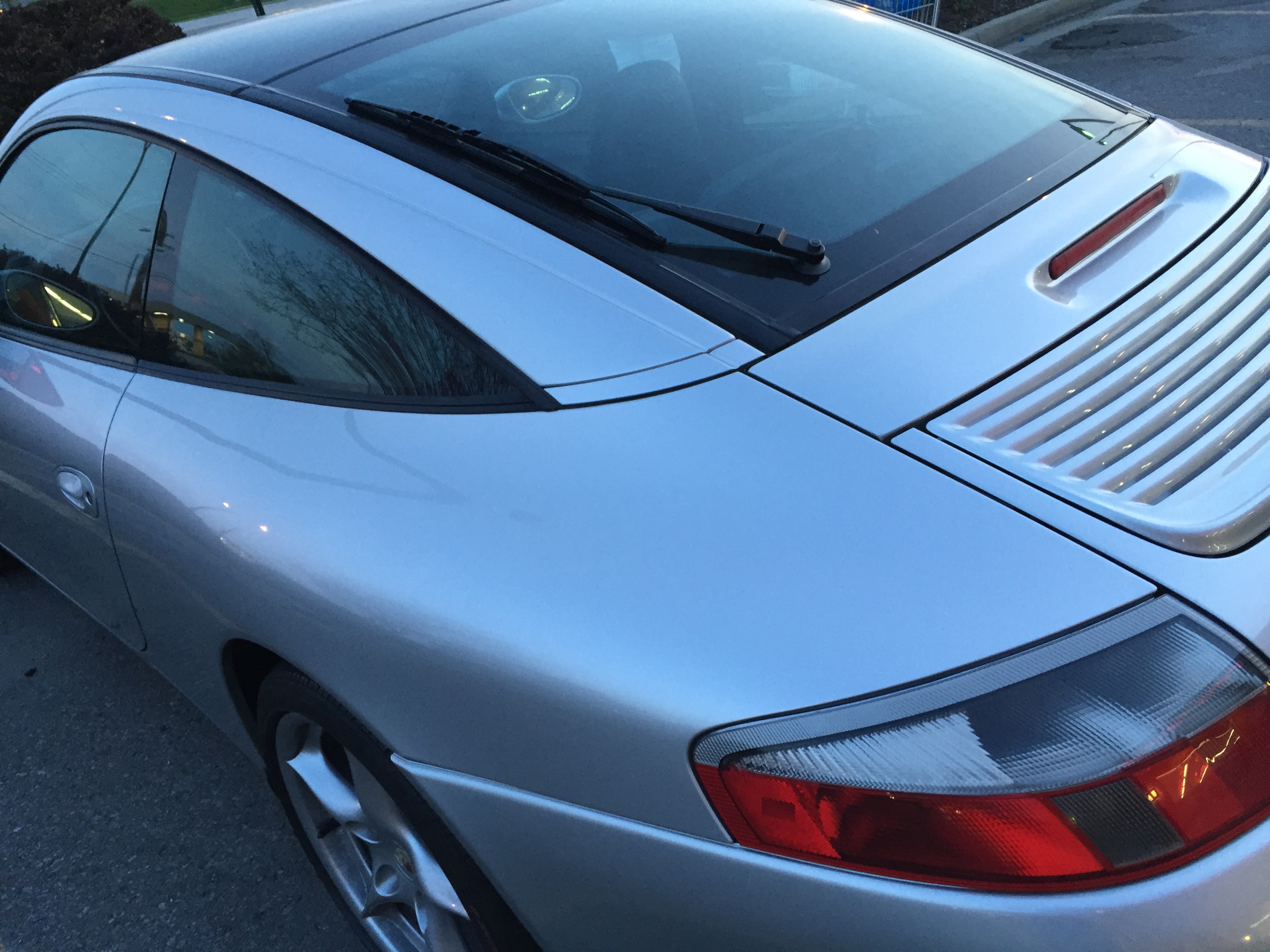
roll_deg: +11.5
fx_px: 1064
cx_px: 635
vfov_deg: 48.2
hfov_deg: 61.7
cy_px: 476
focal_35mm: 29
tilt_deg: -26.4
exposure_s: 1/30
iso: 100
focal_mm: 4.15
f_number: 2.2
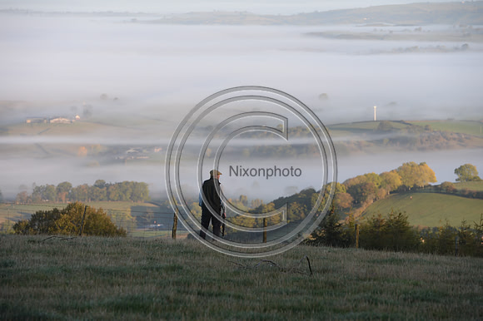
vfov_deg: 6.9
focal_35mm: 200
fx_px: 2682
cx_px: 242
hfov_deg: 10.3
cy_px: 160
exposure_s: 1/1000
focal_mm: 200
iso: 1250
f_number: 8
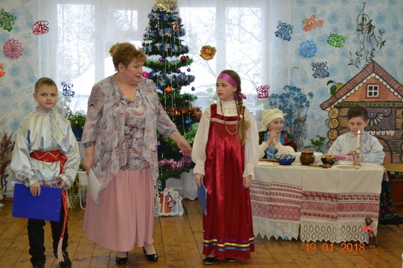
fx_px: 604
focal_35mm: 54
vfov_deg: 25.0
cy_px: 134
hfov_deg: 36.9
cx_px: 202
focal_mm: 36
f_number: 5
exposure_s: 1/60
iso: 800
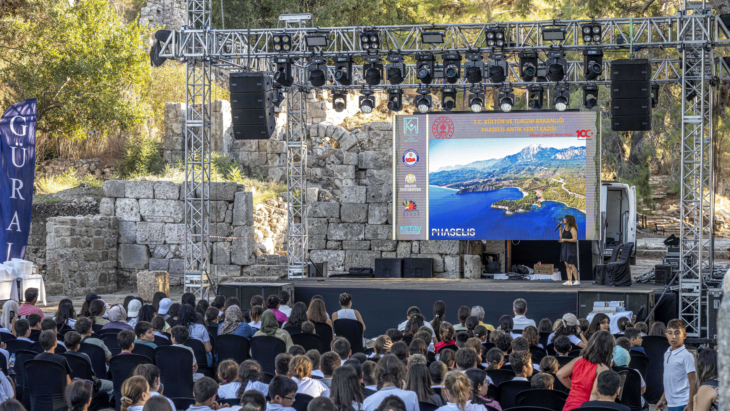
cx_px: 366
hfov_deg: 28.6
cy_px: 223
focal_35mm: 74
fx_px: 1432
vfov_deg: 16.3
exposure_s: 1/200
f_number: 6.3
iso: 720
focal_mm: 70
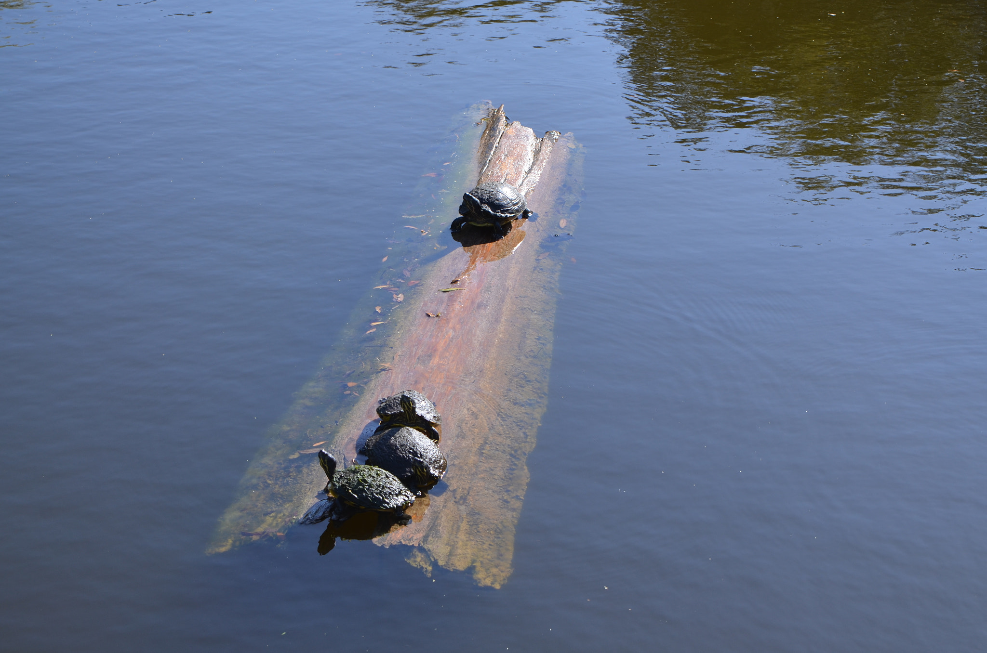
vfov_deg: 16.5
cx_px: 494
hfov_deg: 24.7
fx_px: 2257
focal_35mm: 82
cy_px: 326
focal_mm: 55
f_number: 8
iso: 160
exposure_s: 1/250
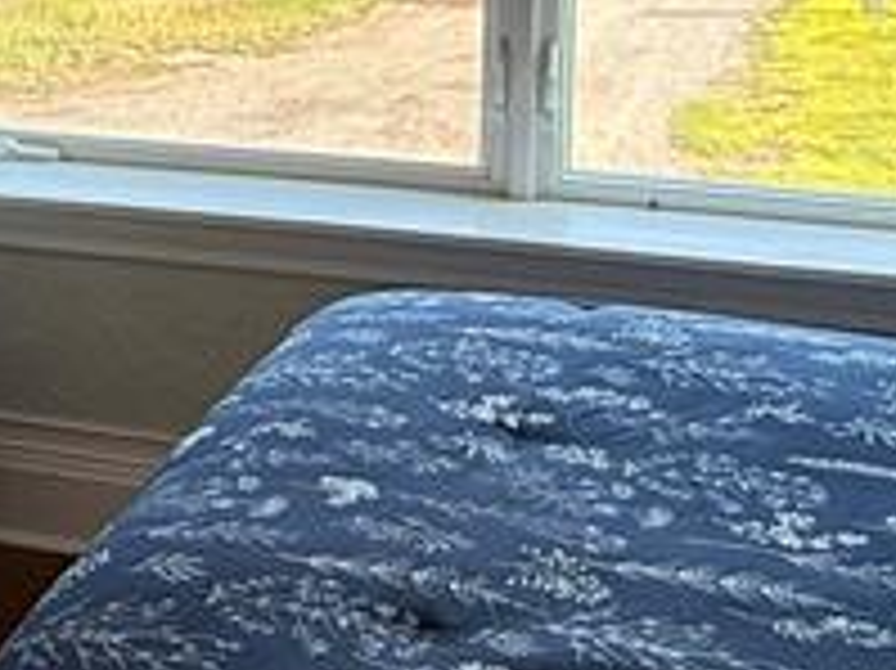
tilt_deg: -8.0
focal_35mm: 72
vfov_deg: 19.8
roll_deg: +0.3
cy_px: -9
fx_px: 1863
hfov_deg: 26.4
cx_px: 131
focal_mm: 2.22
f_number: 2.2
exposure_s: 1/134
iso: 50
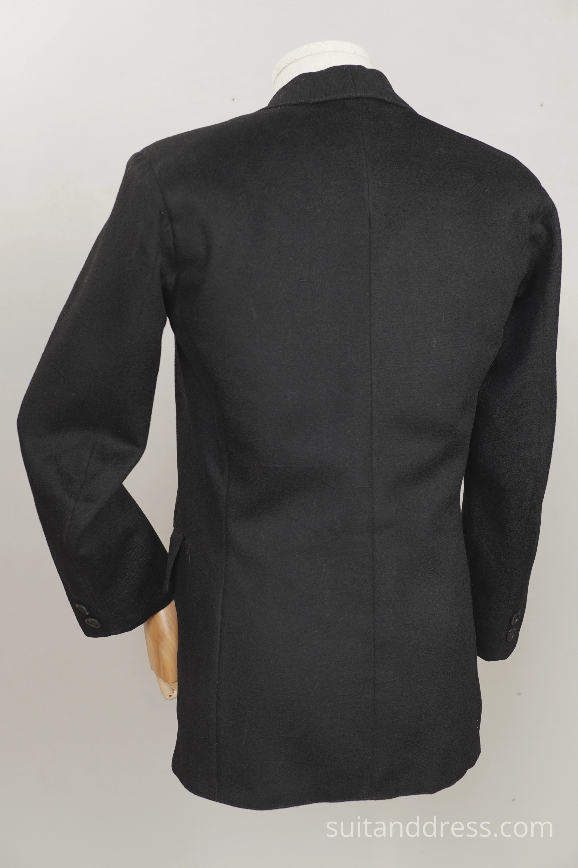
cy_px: 434
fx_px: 1156
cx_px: 289
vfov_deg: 41.1
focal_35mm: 48
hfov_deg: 28.1
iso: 200
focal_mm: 32
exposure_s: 1/13
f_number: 4
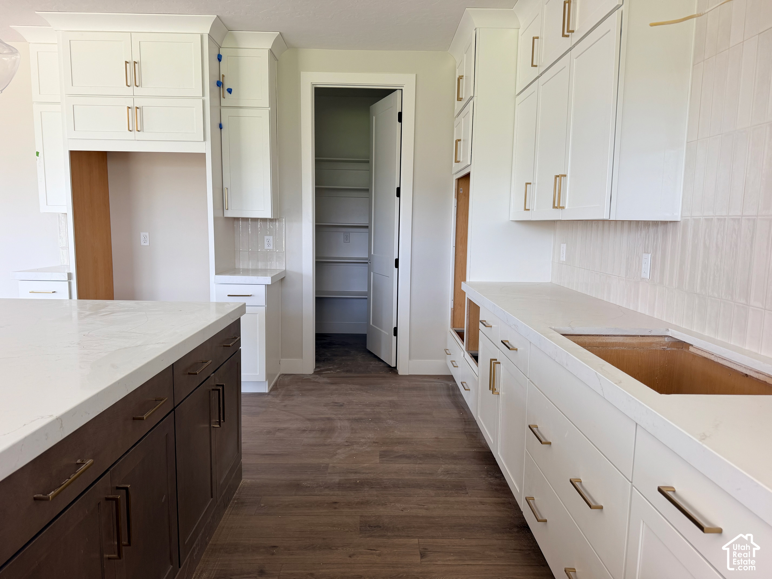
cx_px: 386
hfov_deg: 71.6
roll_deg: -0.5
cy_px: 290
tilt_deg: -7.2
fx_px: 535
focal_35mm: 24
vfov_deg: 56.8
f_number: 1.78
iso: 80
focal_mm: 6.76
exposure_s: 1/121
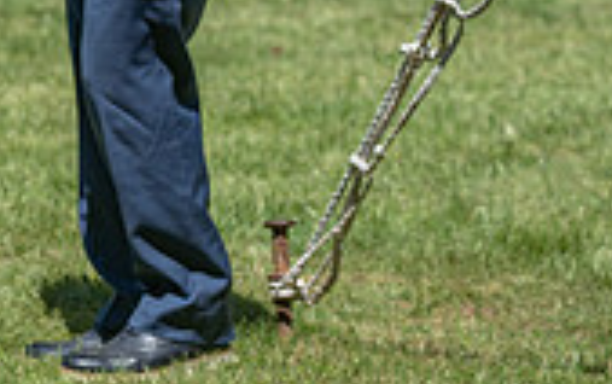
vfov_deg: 3.6
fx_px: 6127
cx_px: -315
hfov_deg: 5.7
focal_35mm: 367
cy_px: -63
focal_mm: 105
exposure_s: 1/640
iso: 100
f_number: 5
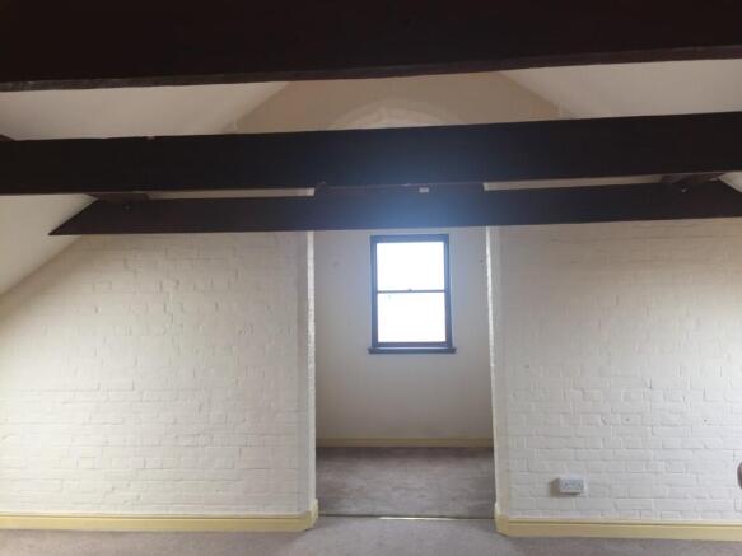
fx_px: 621
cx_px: 371
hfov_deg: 61.7
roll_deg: -0.7
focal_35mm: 29
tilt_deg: +4.2
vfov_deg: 48.2
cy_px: 278
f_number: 2.2
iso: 32
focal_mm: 4.15
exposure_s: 1/50
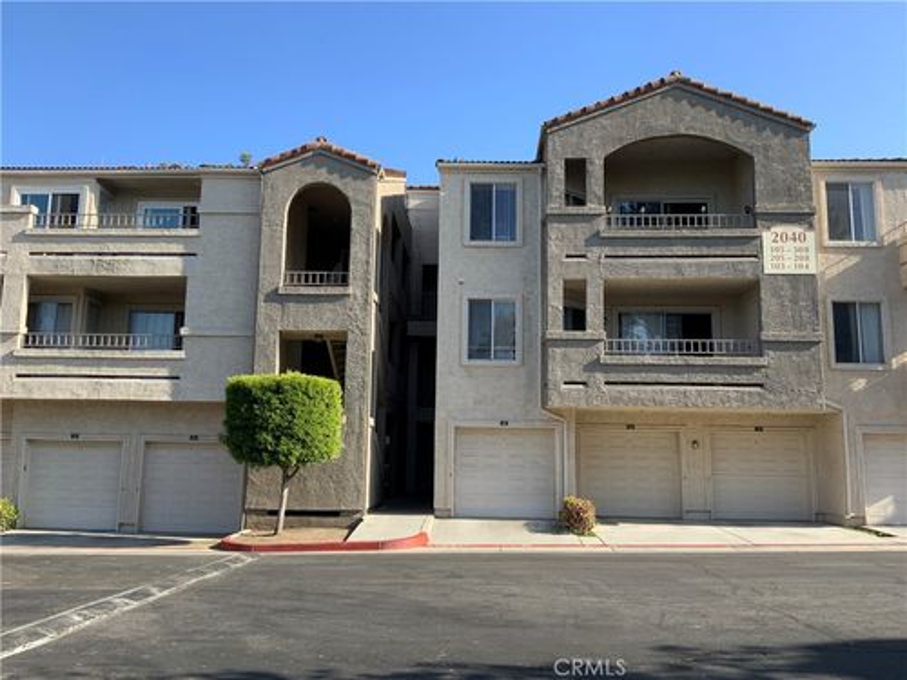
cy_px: 340
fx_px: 760
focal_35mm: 29
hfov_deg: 61.7
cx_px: 454
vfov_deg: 48.2
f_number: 1.8
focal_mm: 3
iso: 16
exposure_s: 1/842
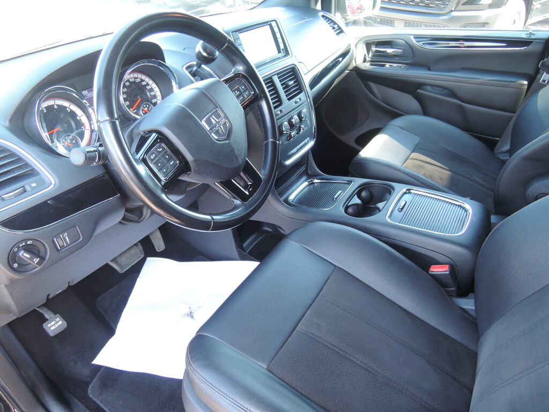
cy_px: 206
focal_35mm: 24
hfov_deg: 71.6
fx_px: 381
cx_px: 274
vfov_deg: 56.8
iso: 180
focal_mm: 5.1
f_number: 2.8
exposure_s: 1/40
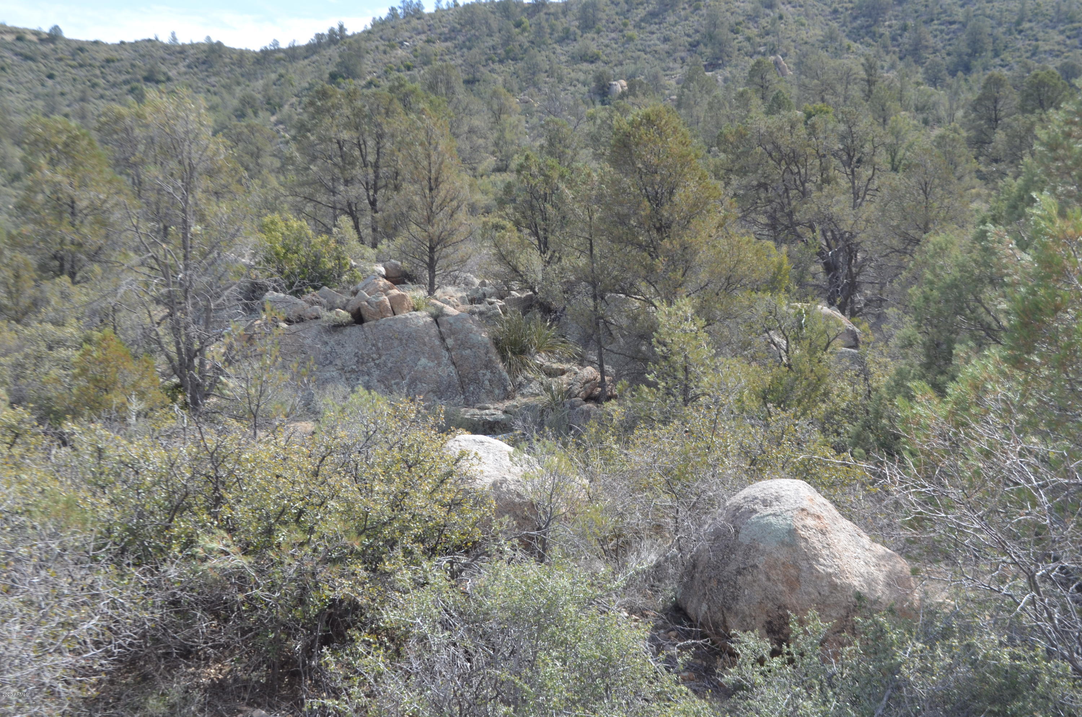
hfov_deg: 41.2
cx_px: 541
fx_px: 1440
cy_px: 358
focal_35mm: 48
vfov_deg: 28.0
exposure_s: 1/250
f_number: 8
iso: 200
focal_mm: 32
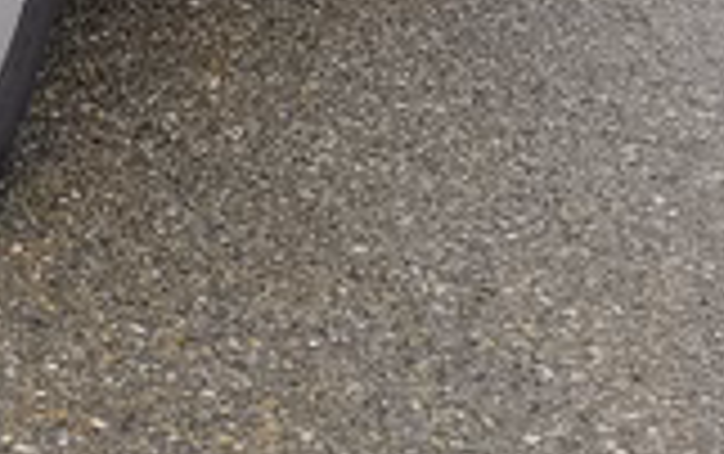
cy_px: -760
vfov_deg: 7.0
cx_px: -688
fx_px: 3437
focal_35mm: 174
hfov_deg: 11.0
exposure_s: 1/772
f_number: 1.8
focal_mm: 5.58
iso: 50
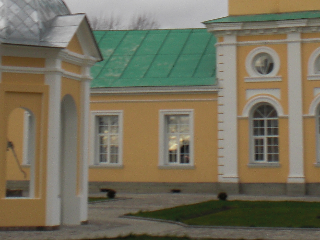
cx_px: 175
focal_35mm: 99
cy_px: -54
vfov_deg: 14.4
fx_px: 915
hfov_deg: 19.8
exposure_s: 1/250
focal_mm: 6.3
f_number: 3.1
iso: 64
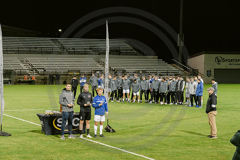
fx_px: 612
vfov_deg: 14.9
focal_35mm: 92
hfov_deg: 22.1
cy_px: 103
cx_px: 83
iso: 2000
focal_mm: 70
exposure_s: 1/200
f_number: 4.5
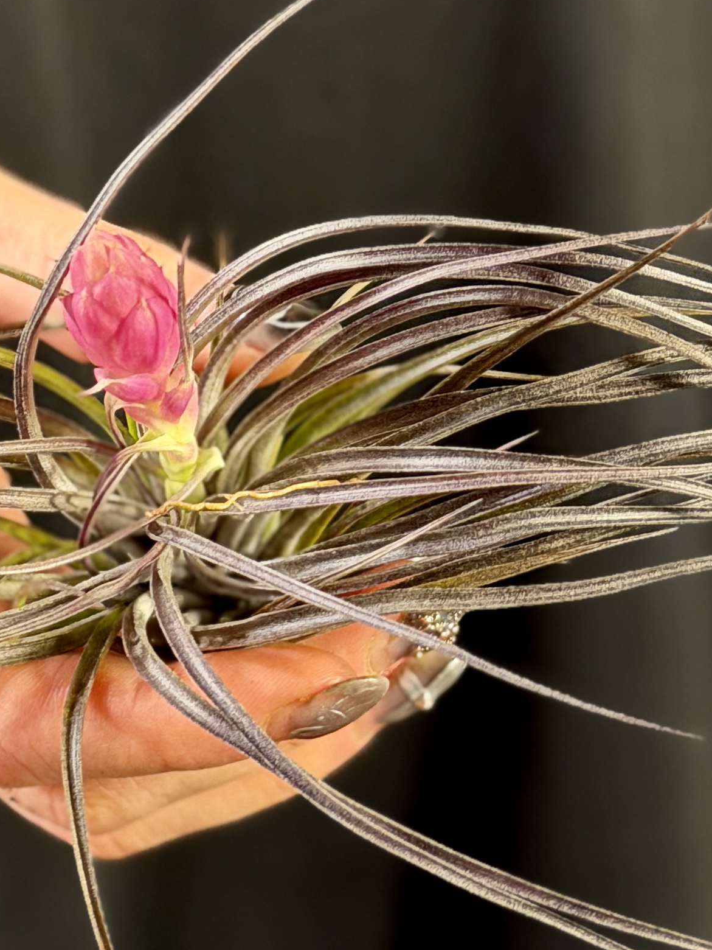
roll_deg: +0.4
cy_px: 157
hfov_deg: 11.9
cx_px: 98
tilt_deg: -19.7
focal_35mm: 124
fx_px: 3400
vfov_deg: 15.8
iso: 250
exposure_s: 1/60
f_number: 1.78
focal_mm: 6.76
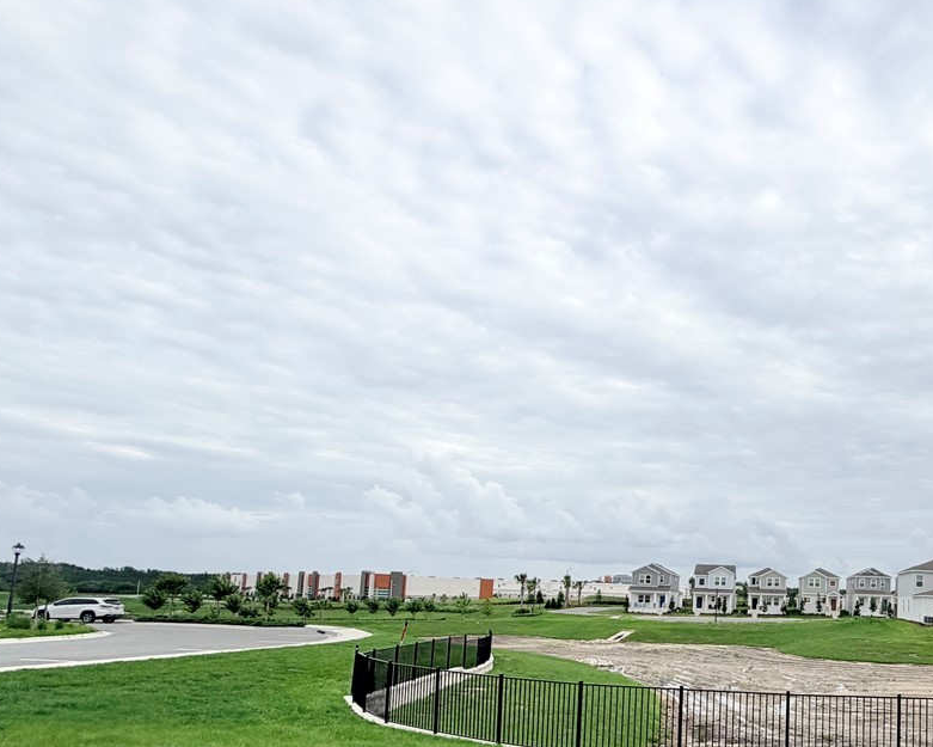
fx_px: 773
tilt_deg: +5.3
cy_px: 528
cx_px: 823
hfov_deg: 54.9
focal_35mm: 28
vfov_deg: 50.1
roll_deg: -1.2
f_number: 2.2
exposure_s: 1/1033
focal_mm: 2.22
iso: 20
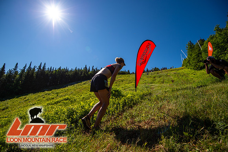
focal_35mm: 16
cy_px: 76
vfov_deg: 73.7
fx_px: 101
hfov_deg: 96.8
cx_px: 114
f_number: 5
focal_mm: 16
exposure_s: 1/1000
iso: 100
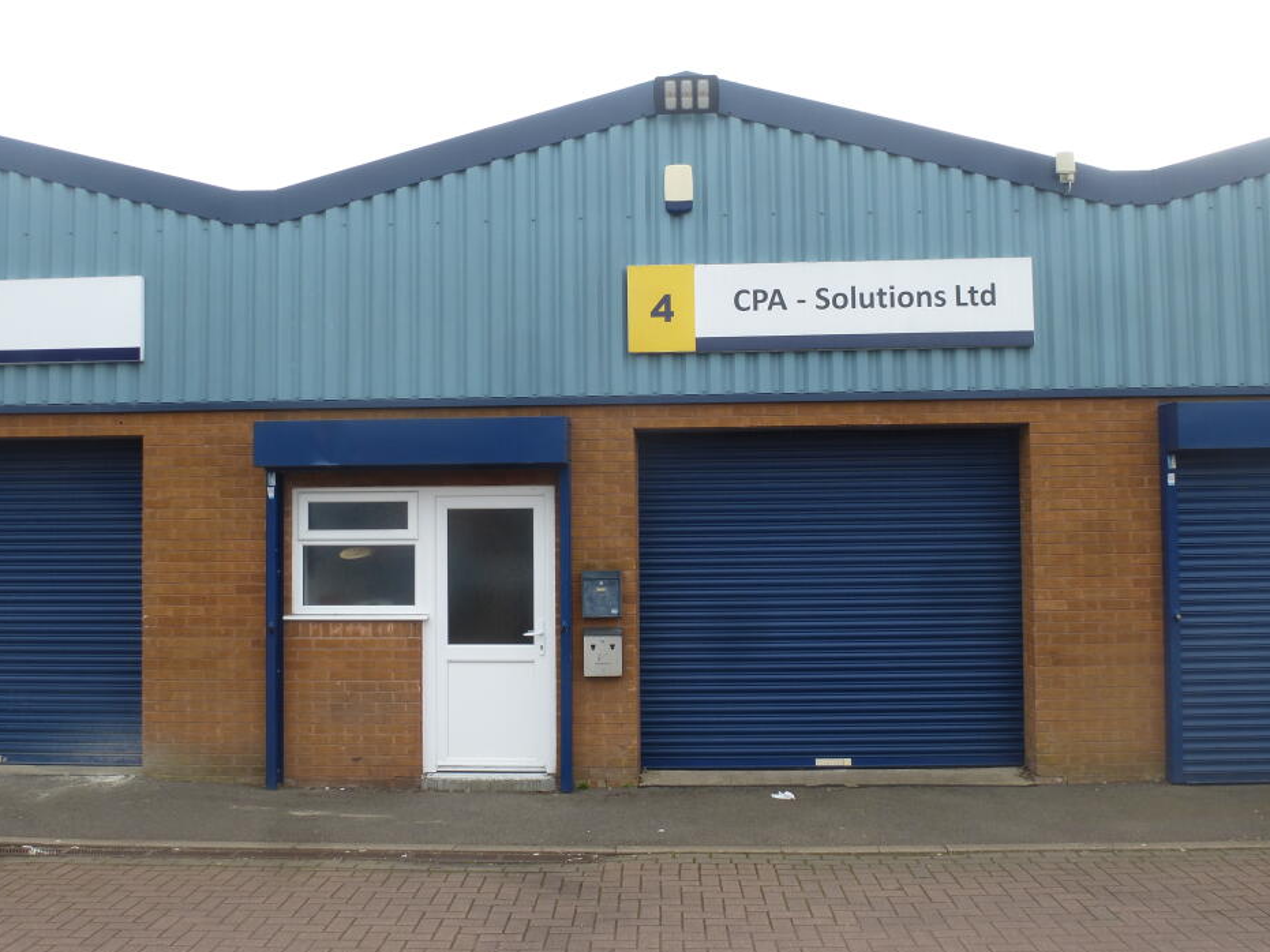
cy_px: 481
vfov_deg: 42.9
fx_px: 1211
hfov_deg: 55.3
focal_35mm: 33
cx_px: 670
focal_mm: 5.4
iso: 100
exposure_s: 1/320
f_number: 4
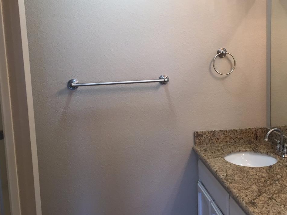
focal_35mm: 46
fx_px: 381
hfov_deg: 40.6
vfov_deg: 31.5
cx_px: 198
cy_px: 102
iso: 32
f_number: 2.2
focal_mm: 4.15
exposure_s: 1/30
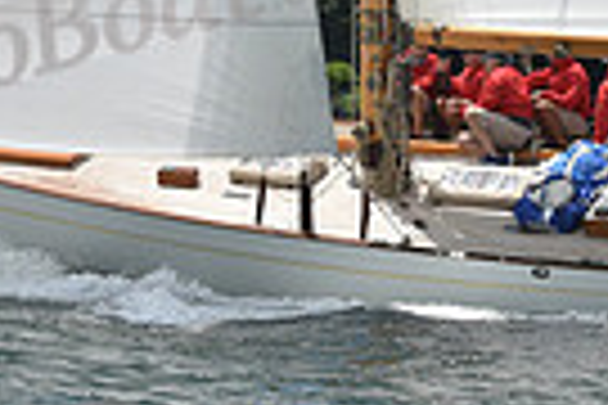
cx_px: 617
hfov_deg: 5.0
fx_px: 6907
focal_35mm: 409
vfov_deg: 3.3
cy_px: -263
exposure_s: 1/1600
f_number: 7.1
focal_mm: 95
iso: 250
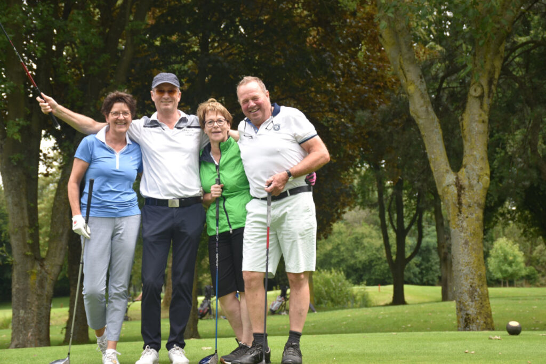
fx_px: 1274
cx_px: 273
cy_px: 182
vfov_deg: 16.3
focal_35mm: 84
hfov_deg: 24.2
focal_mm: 56
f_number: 6.3
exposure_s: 1/160
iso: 100
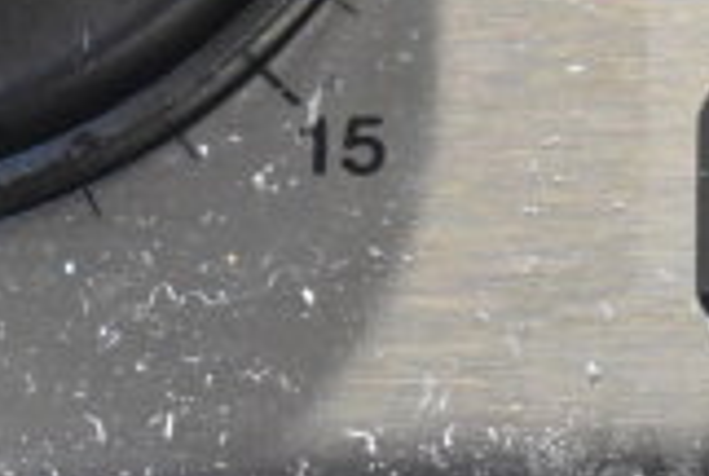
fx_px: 6154
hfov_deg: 6.5
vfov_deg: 4.4
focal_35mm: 312
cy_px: 196
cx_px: 1022
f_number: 5.6
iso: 7200
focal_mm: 55
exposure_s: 1/100
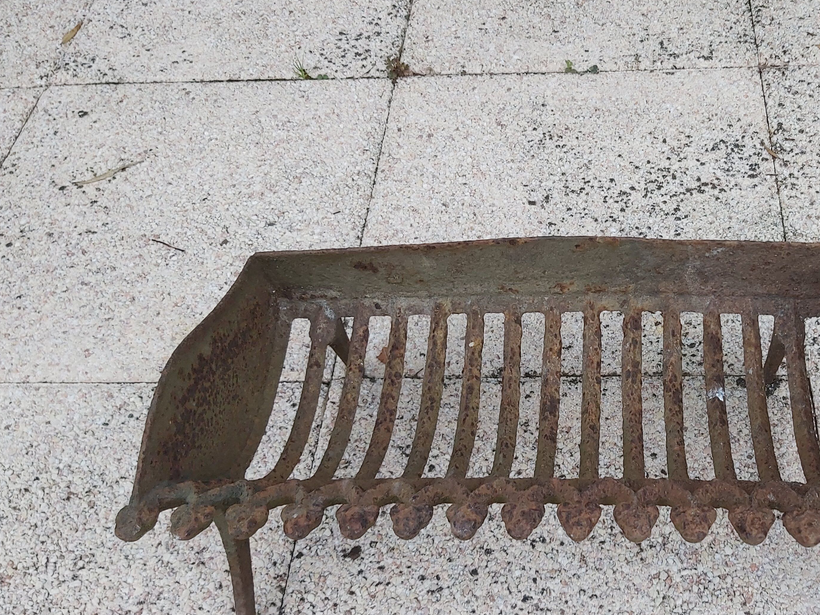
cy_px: 301
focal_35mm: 38
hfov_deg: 47.6
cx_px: 586
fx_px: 900
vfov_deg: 37.7
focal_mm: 3.92
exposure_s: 1/100
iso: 100
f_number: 1.7
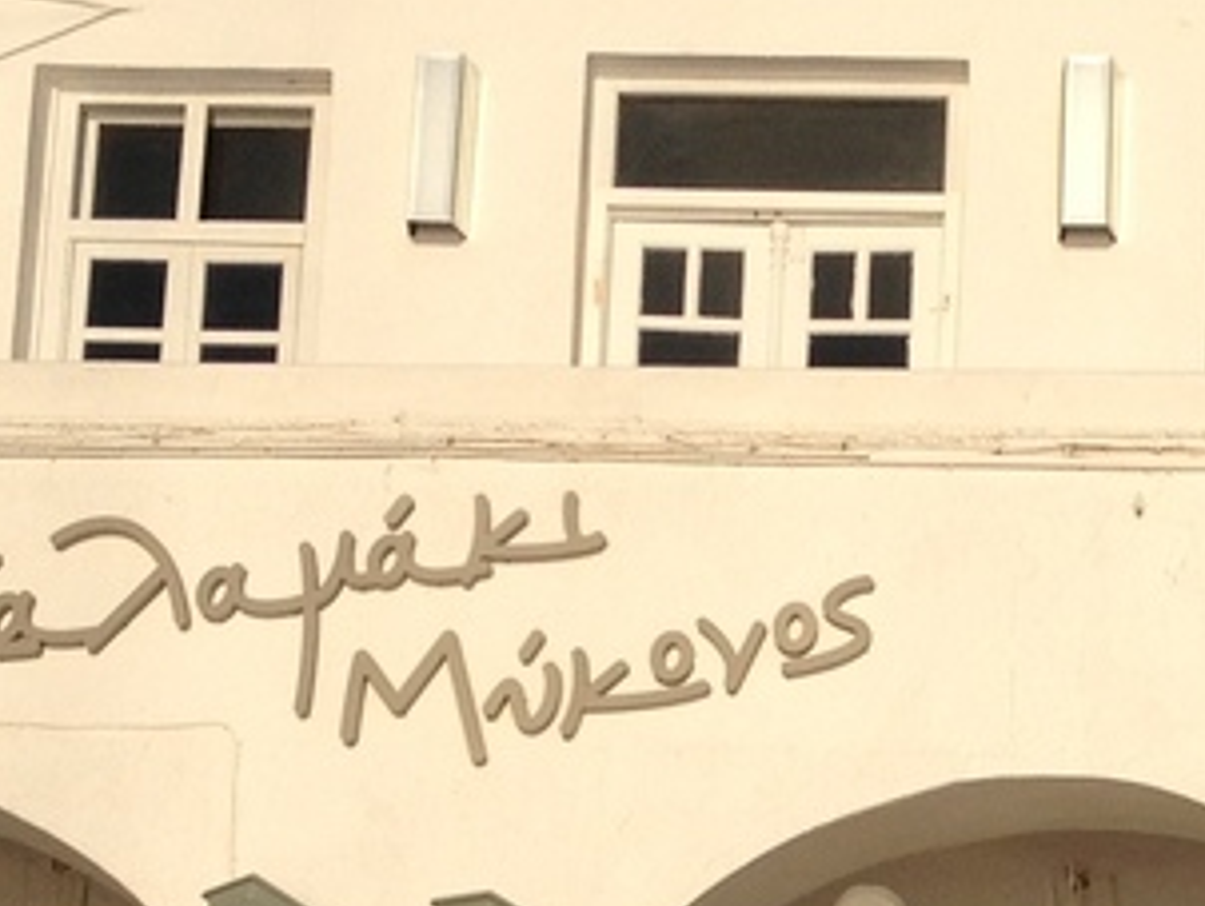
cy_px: 1094
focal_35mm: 139
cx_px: 1277
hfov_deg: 13.9
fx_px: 4843
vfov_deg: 10.5
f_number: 2.4
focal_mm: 4.28
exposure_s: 1/4255
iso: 50
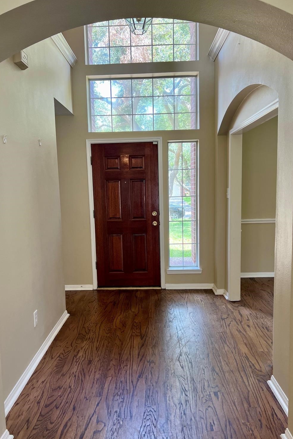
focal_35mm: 28
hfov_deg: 46.4
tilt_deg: -7.7
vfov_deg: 65.5
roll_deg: +1.4
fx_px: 342
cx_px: 138
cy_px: 223
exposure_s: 1/120
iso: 100
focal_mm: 5.7
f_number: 1.5
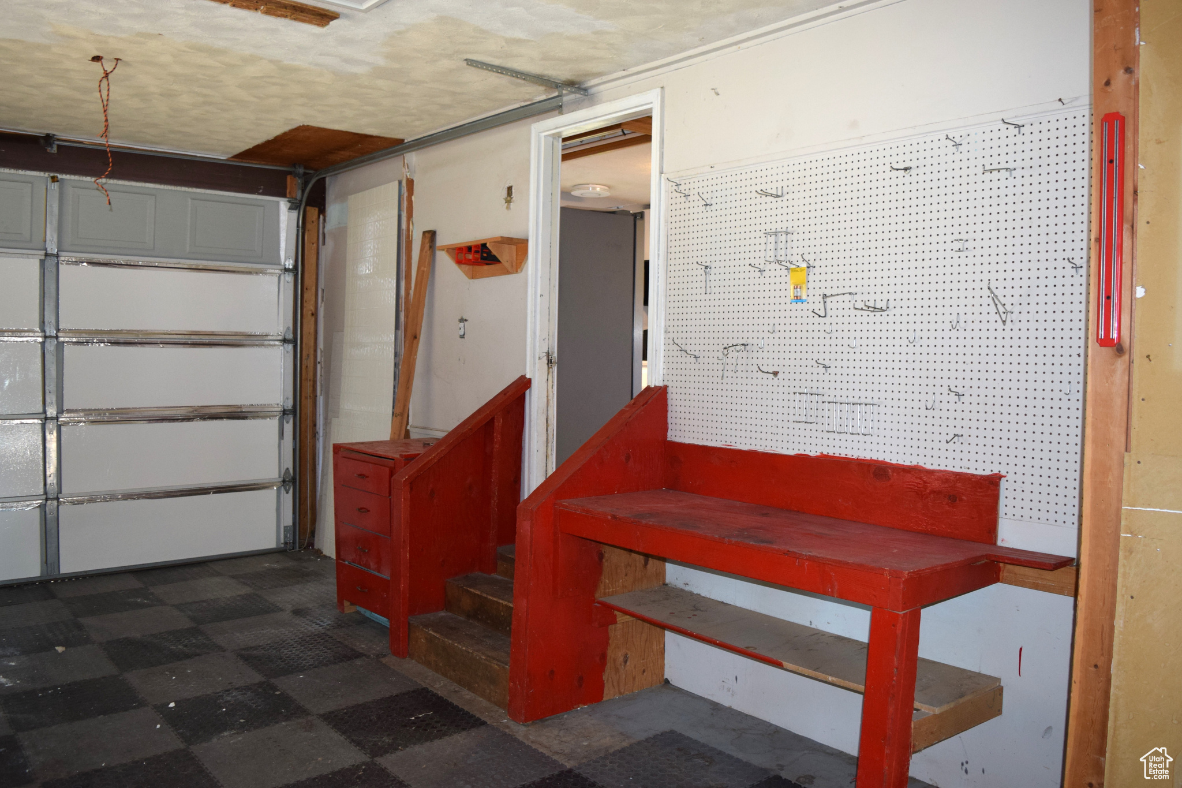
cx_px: 591
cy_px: 394
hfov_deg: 67.4
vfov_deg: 47.9
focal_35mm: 27
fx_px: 886
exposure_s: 1/80
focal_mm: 18
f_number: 4
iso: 800
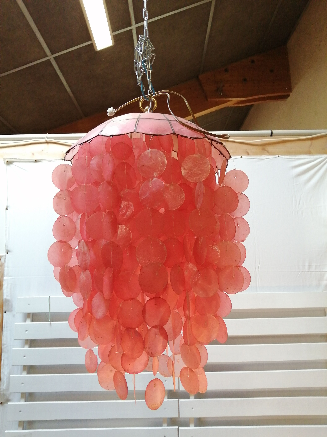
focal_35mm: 26
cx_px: 164
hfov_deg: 53.1
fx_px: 327
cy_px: 218
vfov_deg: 67.3
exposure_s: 1/33.3
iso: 160
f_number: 1.8
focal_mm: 3.46
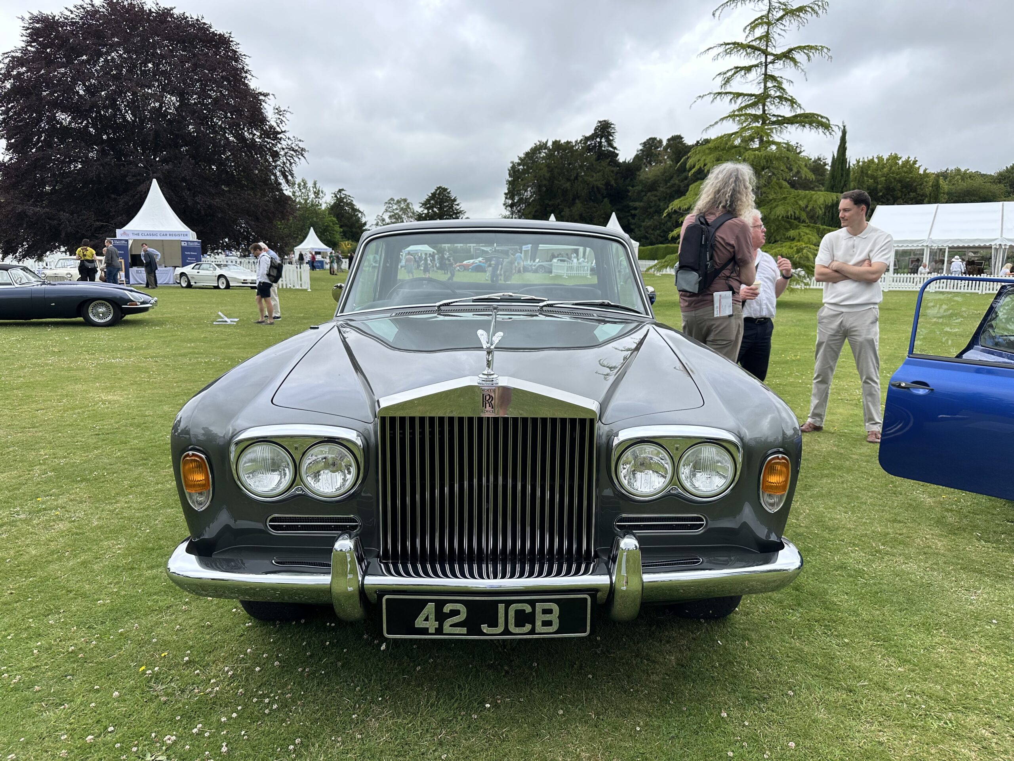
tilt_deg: -9.1
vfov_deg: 56.8
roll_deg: +0.1
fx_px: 703
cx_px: 507
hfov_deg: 71.6
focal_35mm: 24
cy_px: 380
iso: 80
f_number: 1.78
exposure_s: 1/2203
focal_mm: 6.86
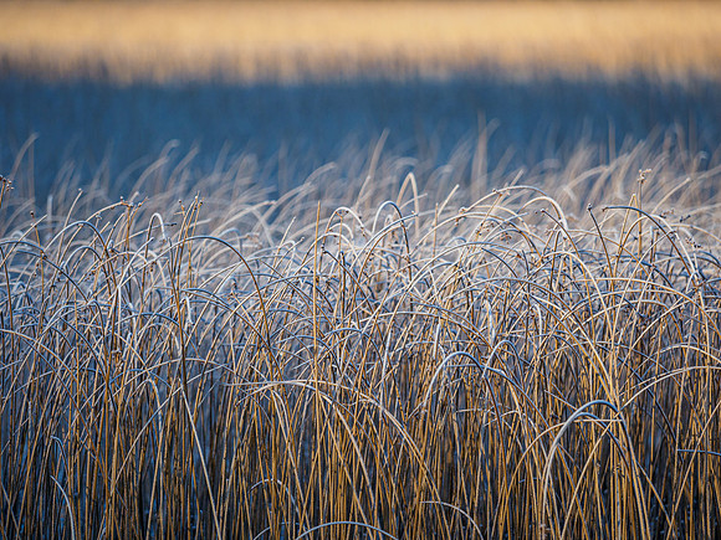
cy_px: 263
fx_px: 6400
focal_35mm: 307
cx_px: 369
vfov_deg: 4.8
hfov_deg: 6.4
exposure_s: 1/2000
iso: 200
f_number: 2.8
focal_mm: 150
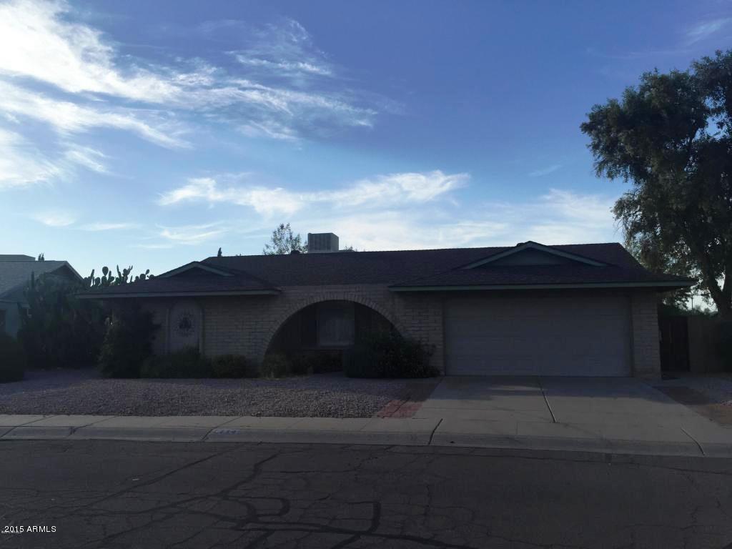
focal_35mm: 29
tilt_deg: +6.7
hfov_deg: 61.7
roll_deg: +0.1
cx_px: 366
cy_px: 274
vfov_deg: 48.2
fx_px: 613
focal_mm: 4.15
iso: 32
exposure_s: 1/1980
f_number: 2.2
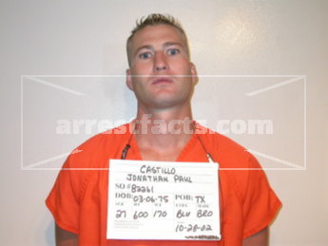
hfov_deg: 34.3
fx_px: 531
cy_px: 123
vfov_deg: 26.1
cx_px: 164
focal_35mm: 56
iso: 100
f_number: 3
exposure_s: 1/60.3
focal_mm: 11.6
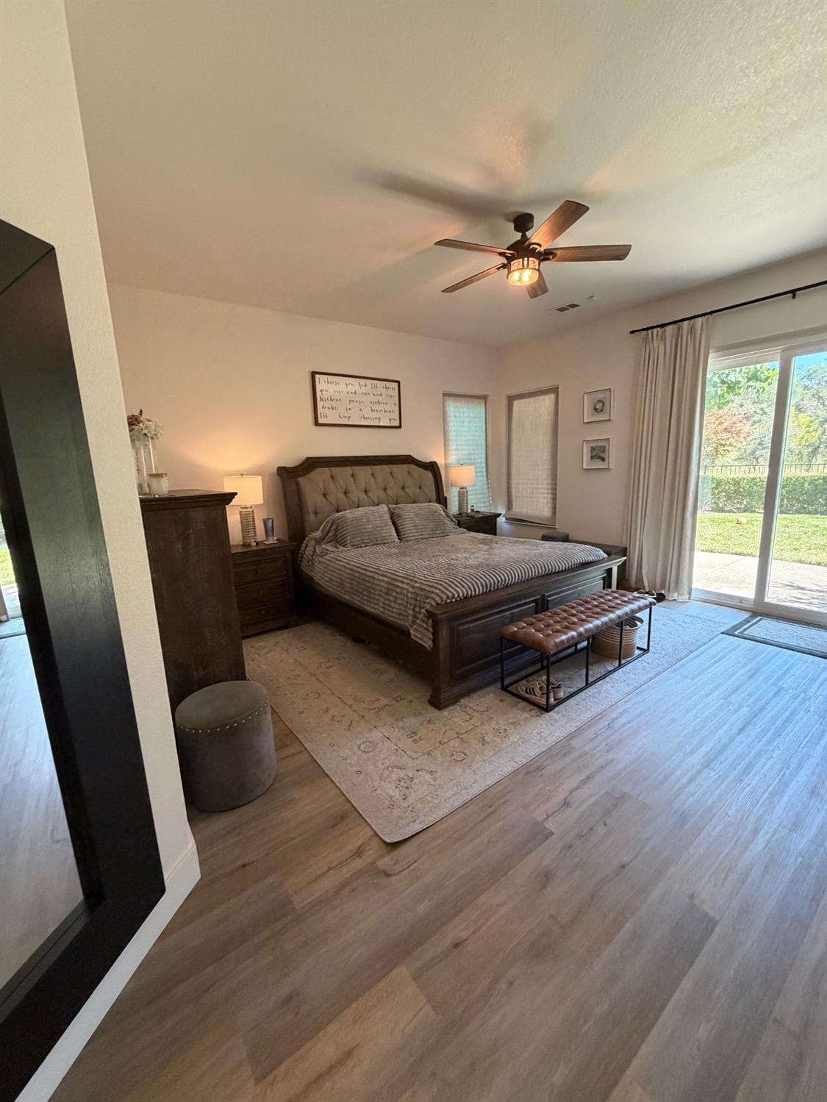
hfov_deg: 85.7
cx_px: 414
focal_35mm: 14
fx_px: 446
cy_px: 551
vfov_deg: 102.0
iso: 320
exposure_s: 1/60
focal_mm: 2.22
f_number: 2.2
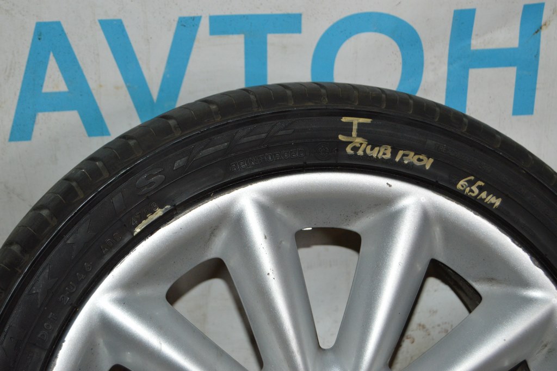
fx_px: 1113
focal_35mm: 72
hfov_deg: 28.1
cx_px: 278
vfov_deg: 18.9
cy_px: 186
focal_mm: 48
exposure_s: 1/60
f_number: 5.3
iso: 1400
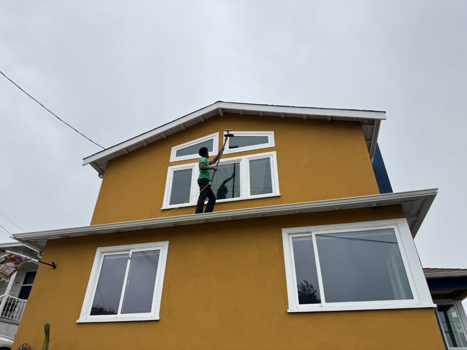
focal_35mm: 24
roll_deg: -0.8
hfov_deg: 71.6
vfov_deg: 56.8
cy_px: 175
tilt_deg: +32.6
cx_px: 234
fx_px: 324
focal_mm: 6.76
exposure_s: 1/3597
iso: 80
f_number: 1.78
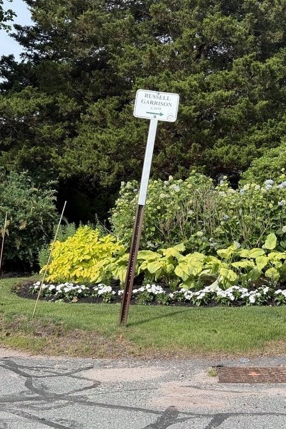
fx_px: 691
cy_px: 181
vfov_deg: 34.4
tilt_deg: +3.4
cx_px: 161
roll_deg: +0.7
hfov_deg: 23.4
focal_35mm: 58
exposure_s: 1/2762
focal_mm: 6.76
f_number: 1.78
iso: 100
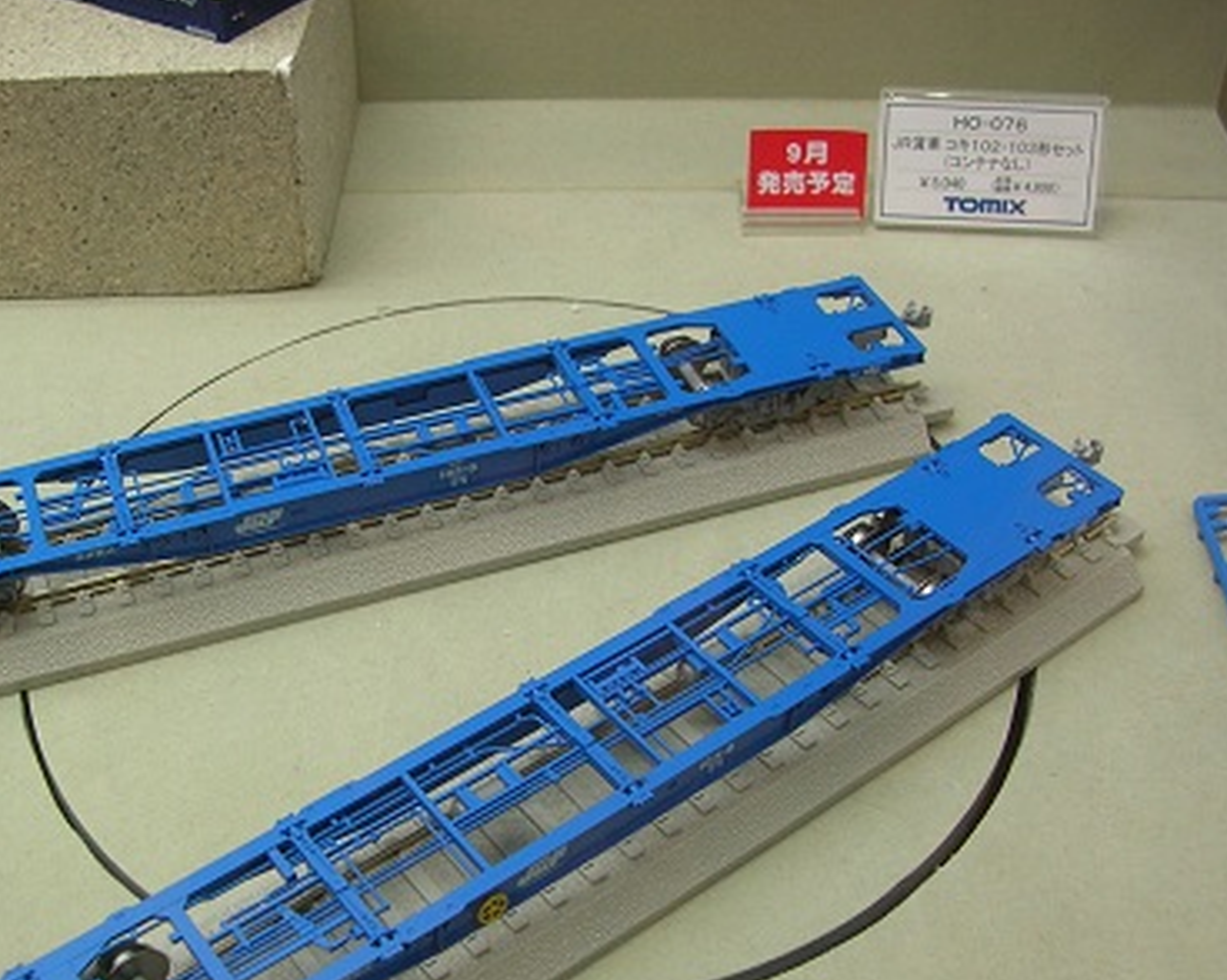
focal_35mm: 46
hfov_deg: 40.1
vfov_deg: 32.6
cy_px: 612
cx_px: 478
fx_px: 1670
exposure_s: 1/22.4
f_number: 2.8
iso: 50
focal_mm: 5.8
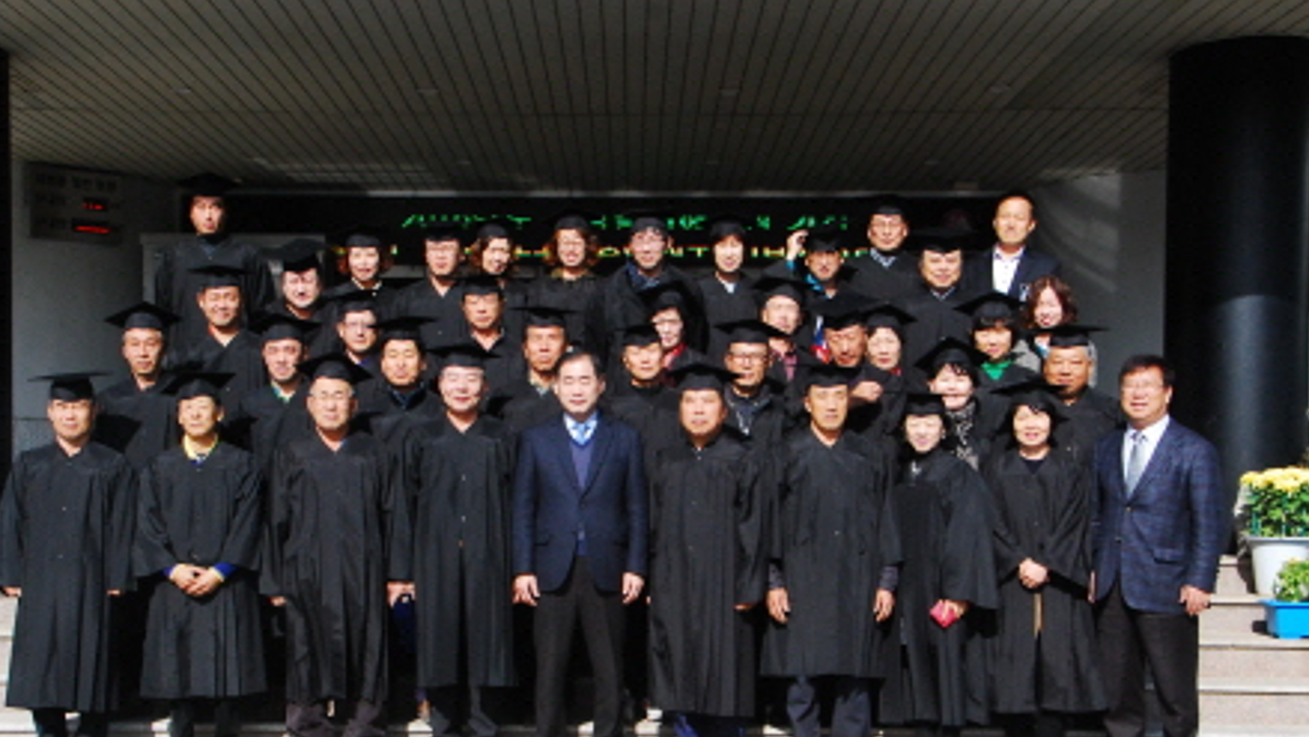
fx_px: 1930
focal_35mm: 56
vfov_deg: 21.6
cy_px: 437
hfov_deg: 37.4
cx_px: 578
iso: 1250
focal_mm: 31
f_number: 13
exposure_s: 1/1000
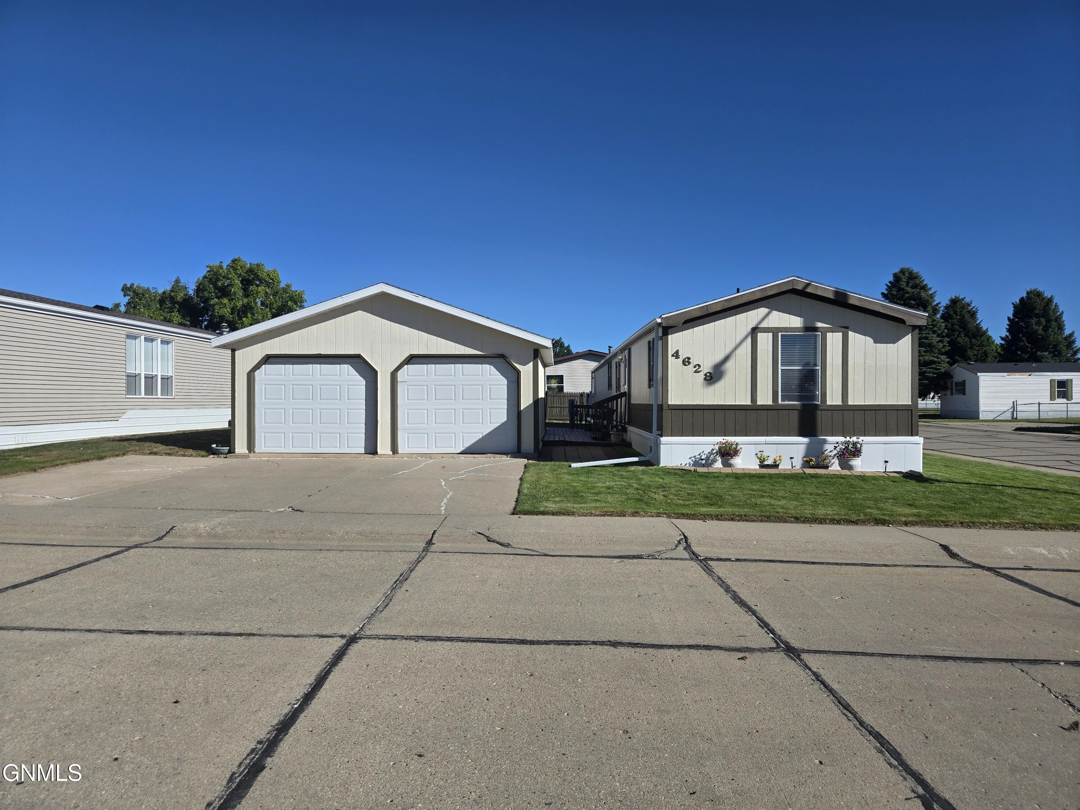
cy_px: 405
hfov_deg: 73.9
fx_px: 718
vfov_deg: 58.9
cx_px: 540
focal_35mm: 23
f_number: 1.8
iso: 25
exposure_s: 1/2921
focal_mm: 5.4
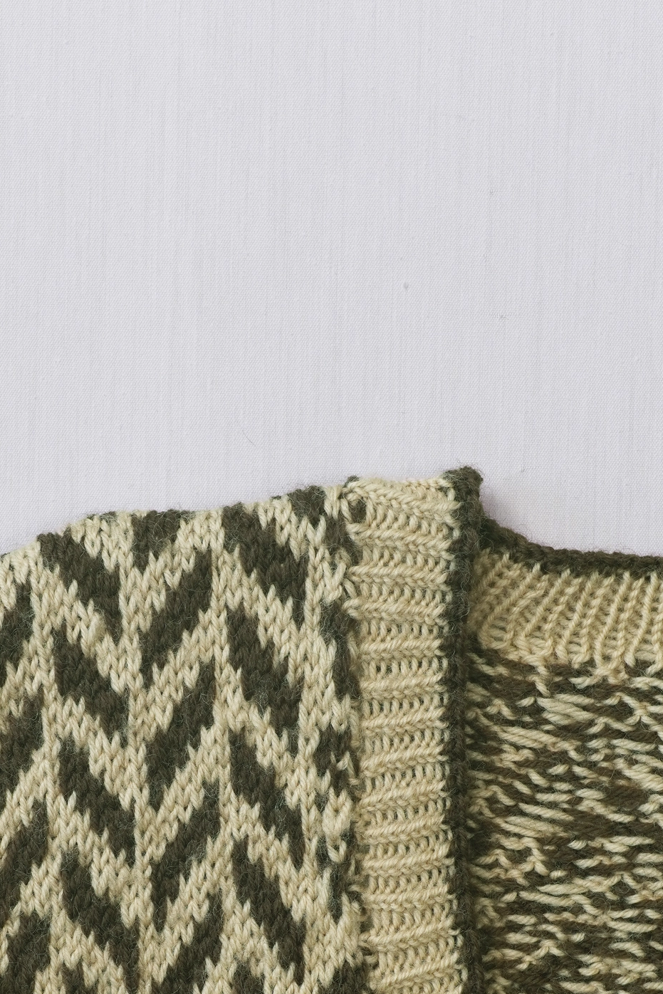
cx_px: 189
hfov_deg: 13.8
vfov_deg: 20.2
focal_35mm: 99
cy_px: 919
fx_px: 2734
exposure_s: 1/60
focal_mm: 32
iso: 320
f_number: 6.3
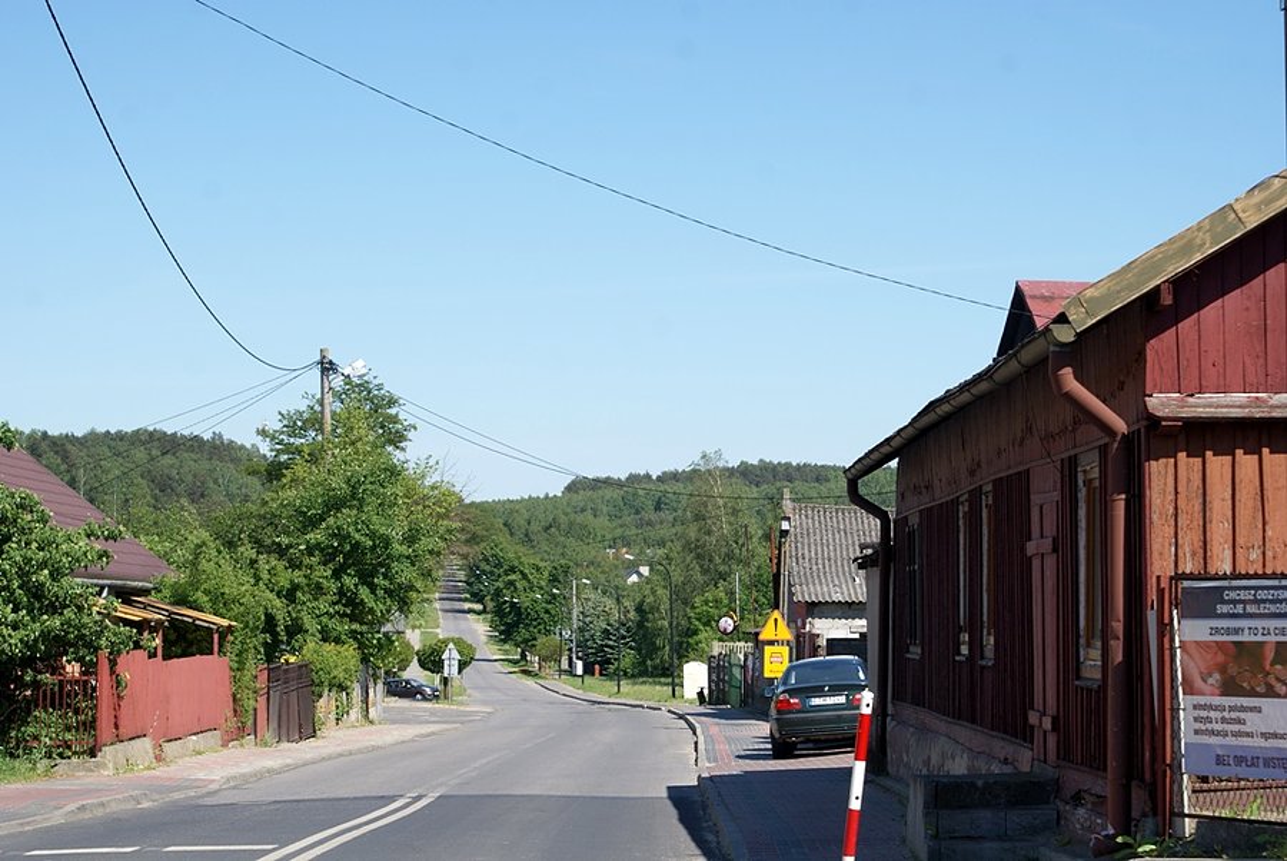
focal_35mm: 82
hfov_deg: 24.6
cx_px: 644
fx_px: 2952
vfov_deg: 16.6
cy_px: 430
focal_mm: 55
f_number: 9
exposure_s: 1/160
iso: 100
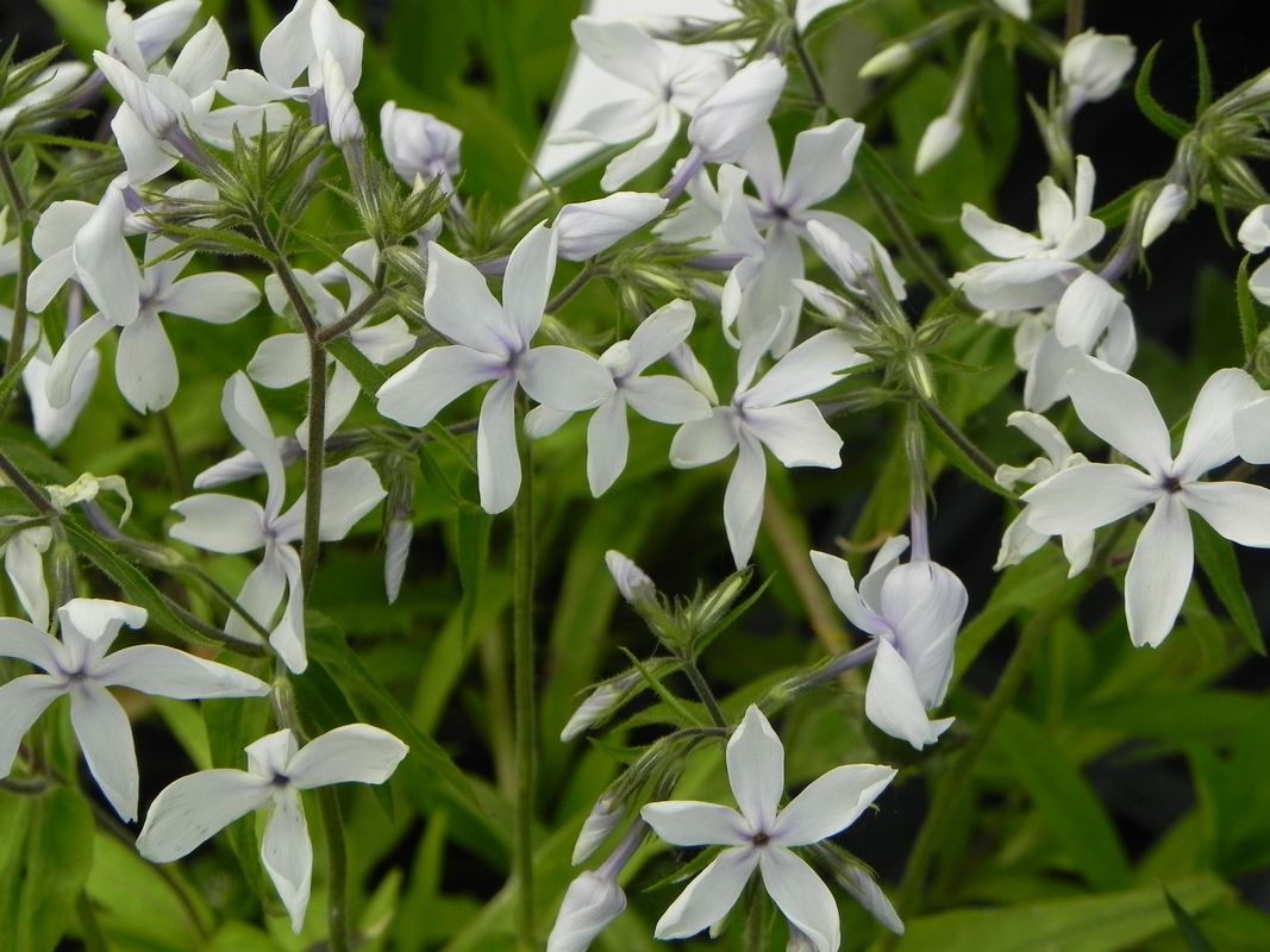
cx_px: 635
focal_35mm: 144
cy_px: 476
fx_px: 5283
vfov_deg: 10.3
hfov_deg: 13.7
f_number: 5
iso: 160
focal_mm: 25.7
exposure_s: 1/800
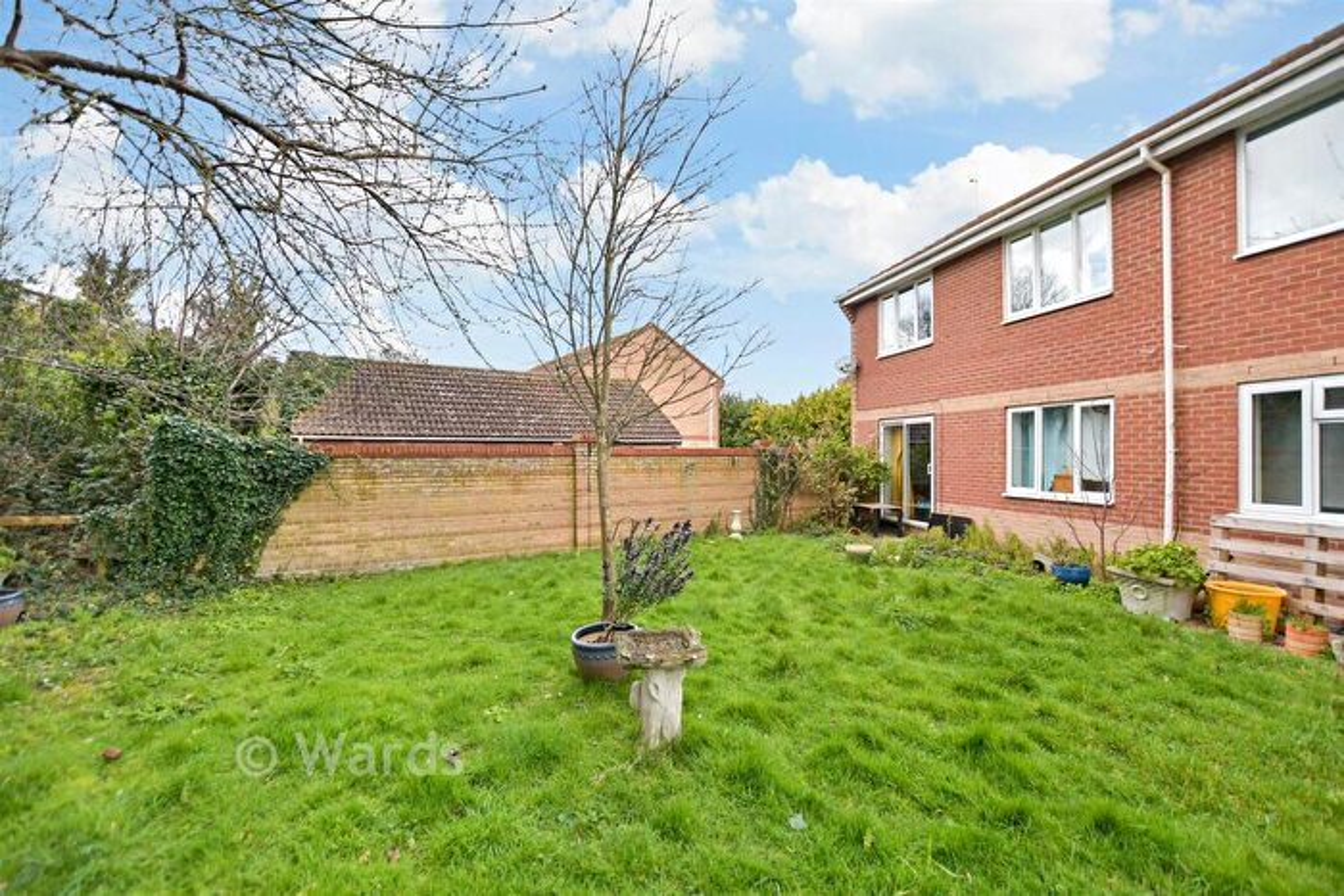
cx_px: 672
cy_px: 448
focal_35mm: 15
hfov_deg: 100.4
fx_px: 560
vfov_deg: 77.4
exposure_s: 1/3200
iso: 1000
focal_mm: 10
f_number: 3.5
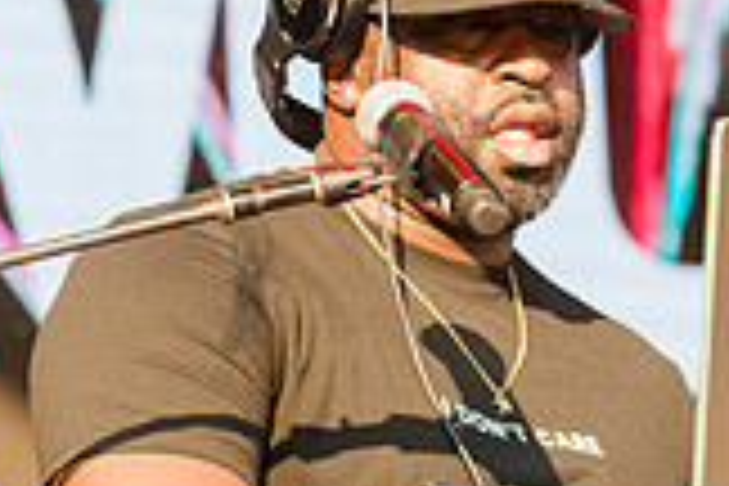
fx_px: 9780
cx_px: 248
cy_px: 272
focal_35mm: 483
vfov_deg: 2.8
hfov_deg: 4.3
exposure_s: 1/320
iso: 500
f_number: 4.5
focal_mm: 135
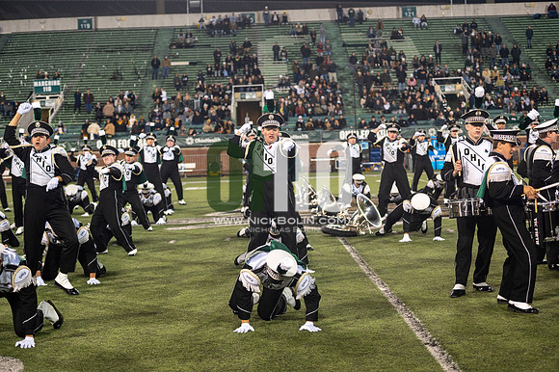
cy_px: 186
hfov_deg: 28.9
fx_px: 1086
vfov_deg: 19.4
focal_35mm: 70
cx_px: 280
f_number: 2.8
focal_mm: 70
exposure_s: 1/500
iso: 1000
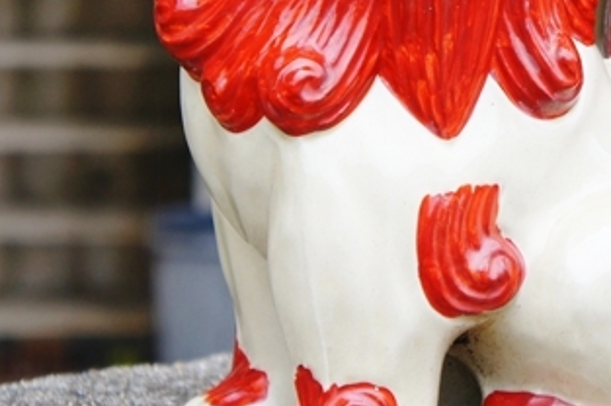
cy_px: 69
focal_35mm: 172
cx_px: 465
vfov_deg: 7.9
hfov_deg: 11.9
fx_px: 2921
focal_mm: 45
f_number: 5
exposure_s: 1/160
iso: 250
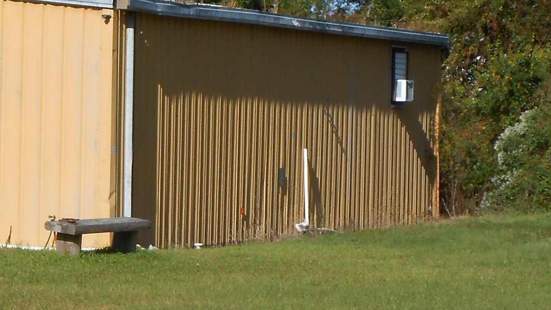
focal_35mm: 227
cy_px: 235
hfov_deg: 9.5
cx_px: 46
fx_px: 3316
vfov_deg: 5.3
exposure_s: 1/400
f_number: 6
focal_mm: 12.8
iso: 80
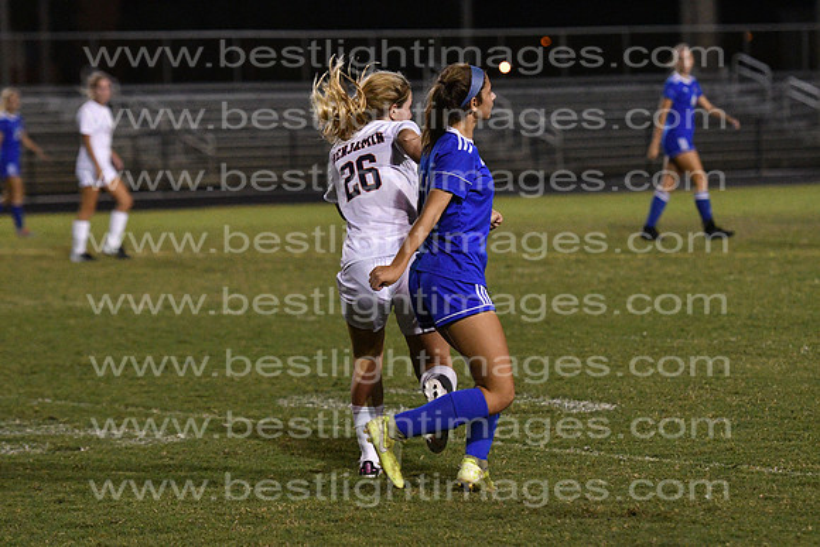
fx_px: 4272
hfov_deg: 11.0
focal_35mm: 188
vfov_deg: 7.3
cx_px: 410
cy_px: 274
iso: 8000
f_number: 4
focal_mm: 125
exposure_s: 1/800
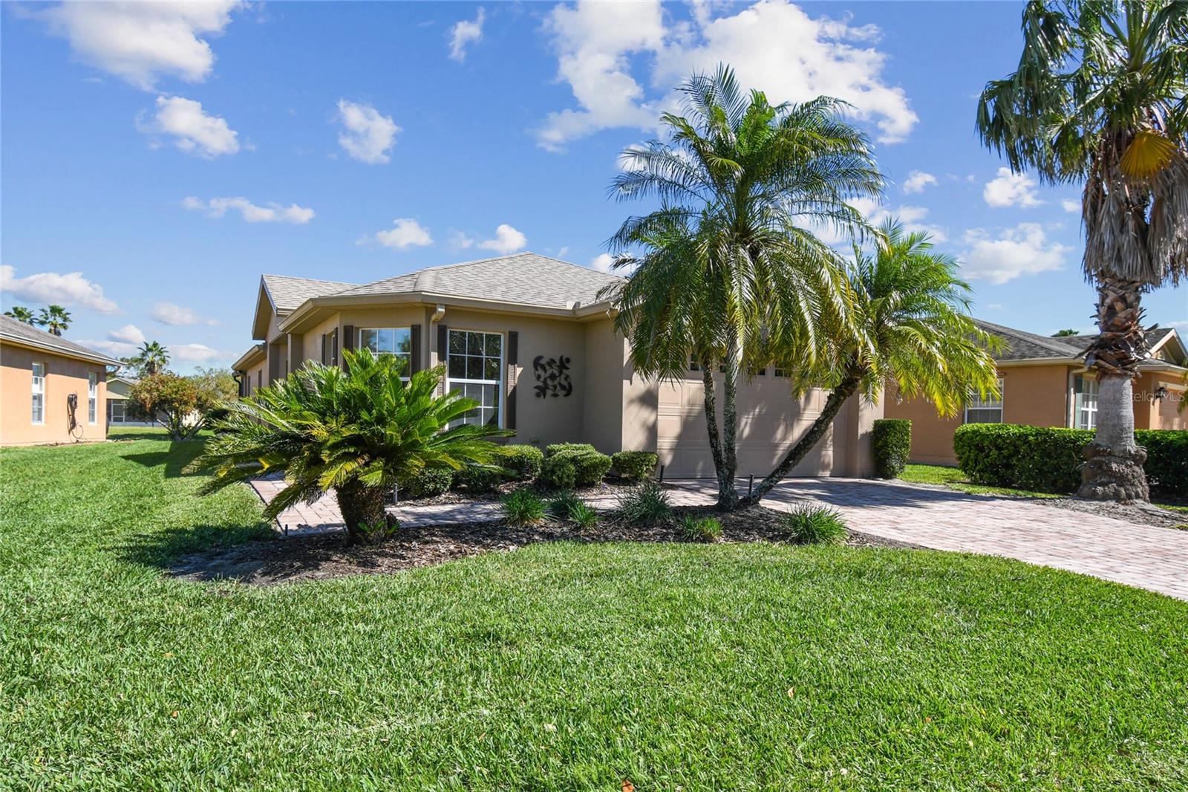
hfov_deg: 81.2
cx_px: 594
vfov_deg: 59.5
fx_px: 693
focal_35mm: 21
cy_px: 396
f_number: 7.1
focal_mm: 14
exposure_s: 1/250
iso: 100
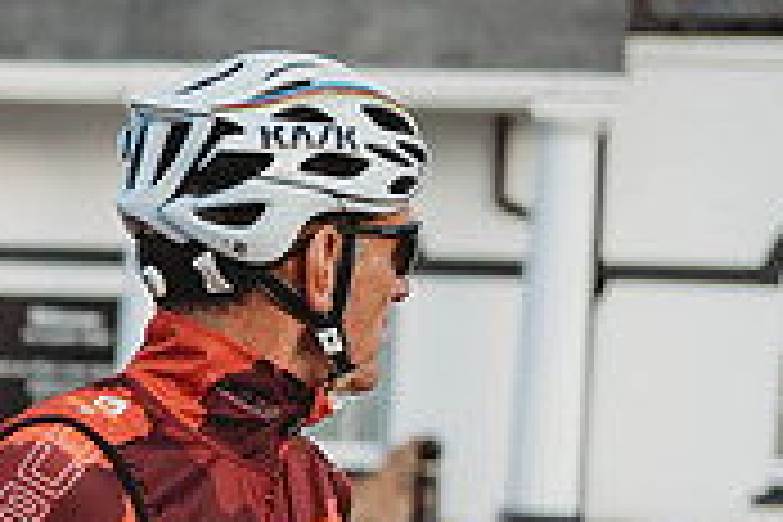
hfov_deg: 14.2
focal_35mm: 133
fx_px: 2893
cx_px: -450
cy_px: 630
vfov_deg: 10.1
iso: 100
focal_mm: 40
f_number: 2.5
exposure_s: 1/400
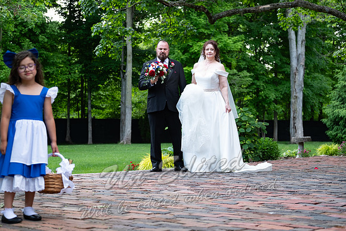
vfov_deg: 18.2
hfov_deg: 27.0
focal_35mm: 75
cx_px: 173
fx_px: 721
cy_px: 116
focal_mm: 50
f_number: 3.2
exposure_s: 1/200
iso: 250
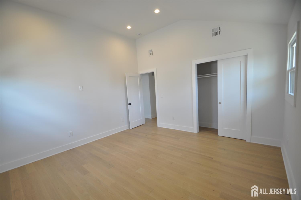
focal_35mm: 15
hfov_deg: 100.5
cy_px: 100
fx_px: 125
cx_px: 150
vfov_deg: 77.1
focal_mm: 10
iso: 400
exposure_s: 1/90
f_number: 4.8
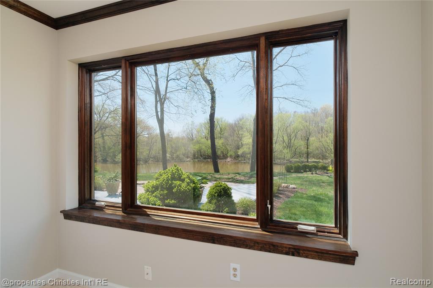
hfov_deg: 84.0
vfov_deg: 61.9
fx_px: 240
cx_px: 216
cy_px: 144
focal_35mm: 20
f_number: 6.4
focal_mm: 13
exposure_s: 1/250
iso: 800
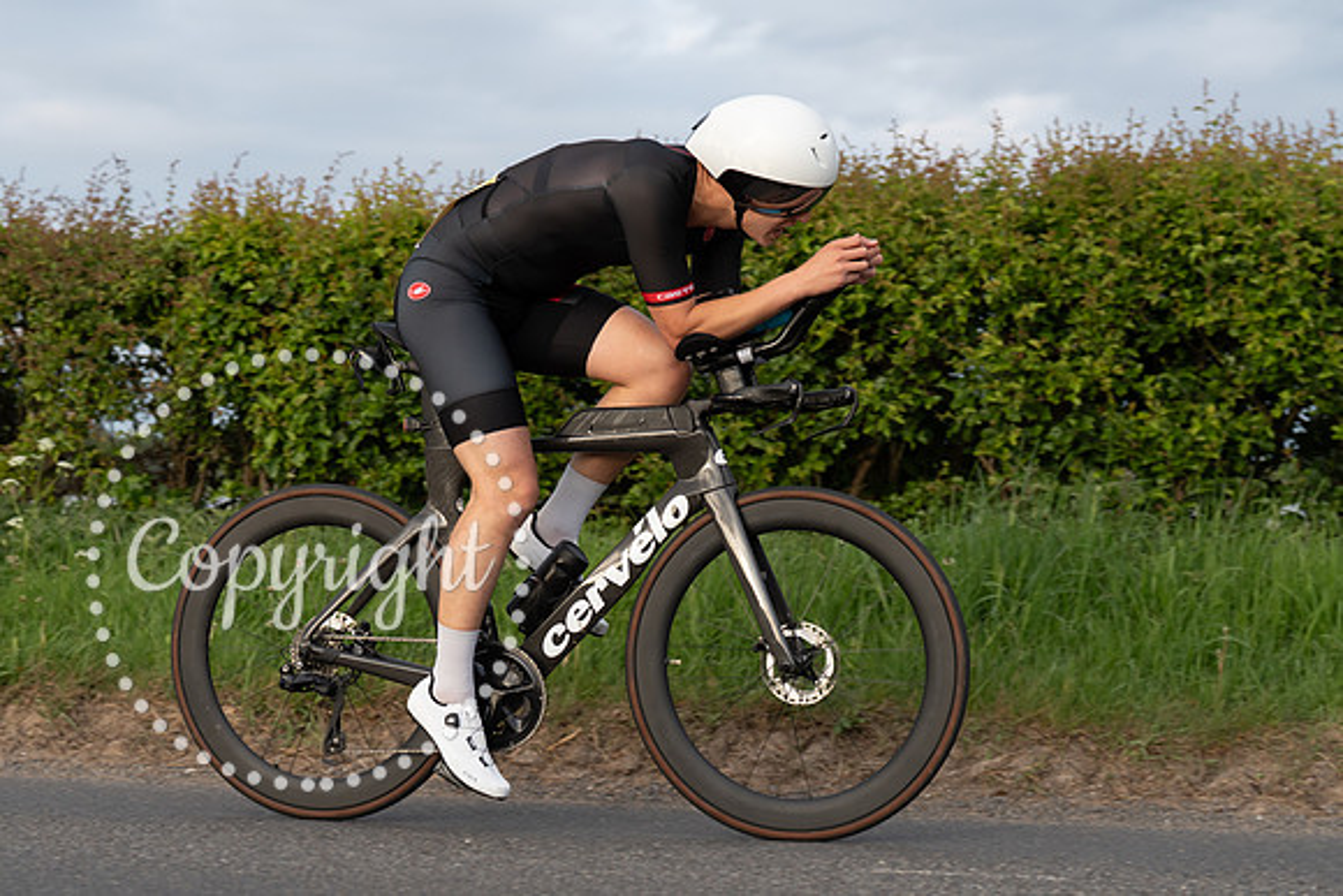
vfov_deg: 15.5
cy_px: 363
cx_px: 498
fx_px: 3287
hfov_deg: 23.0
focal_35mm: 88
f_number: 4
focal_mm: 70
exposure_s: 1/1000
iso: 640
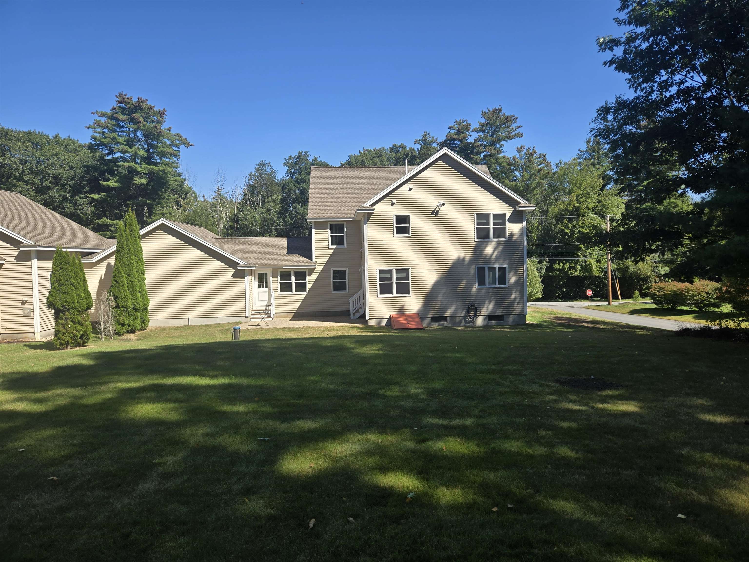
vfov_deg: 58.9
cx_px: 374
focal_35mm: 23
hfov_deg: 73.9
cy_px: 281
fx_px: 498
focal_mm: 5.4
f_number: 1.8
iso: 25
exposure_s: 1/1011
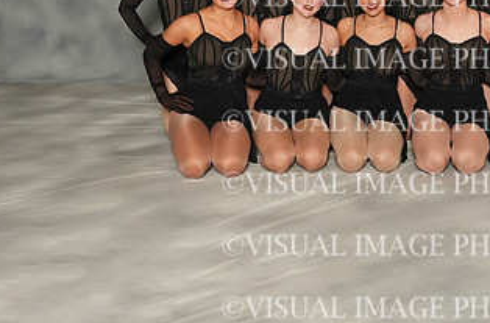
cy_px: 27
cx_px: 446
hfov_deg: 26.2
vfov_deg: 17.8
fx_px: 1016
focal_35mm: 75
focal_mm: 27
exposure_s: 1/125
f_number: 8
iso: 800
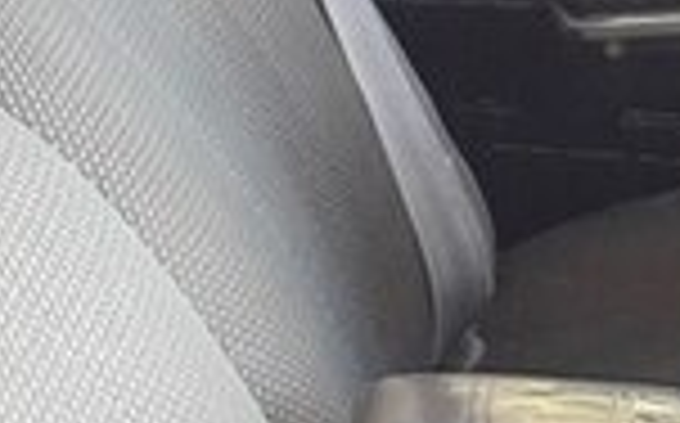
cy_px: 605
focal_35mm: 130
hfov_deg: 15.4
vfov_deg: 9.8
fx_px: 2407
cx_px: 865
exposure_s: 1/33
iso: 200
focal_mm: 3.7
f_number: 1.9
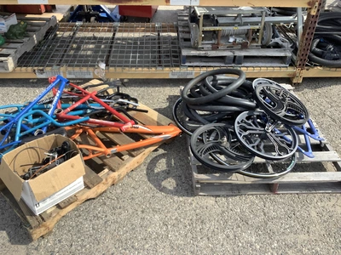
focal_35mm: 31
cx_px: 170
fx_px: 305
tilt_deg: -38.8
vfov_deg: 45.4
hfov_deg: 58.4
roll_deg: -0.7
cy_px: 128
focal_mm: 3.3
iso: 25
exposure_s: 1/741
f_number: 2.4
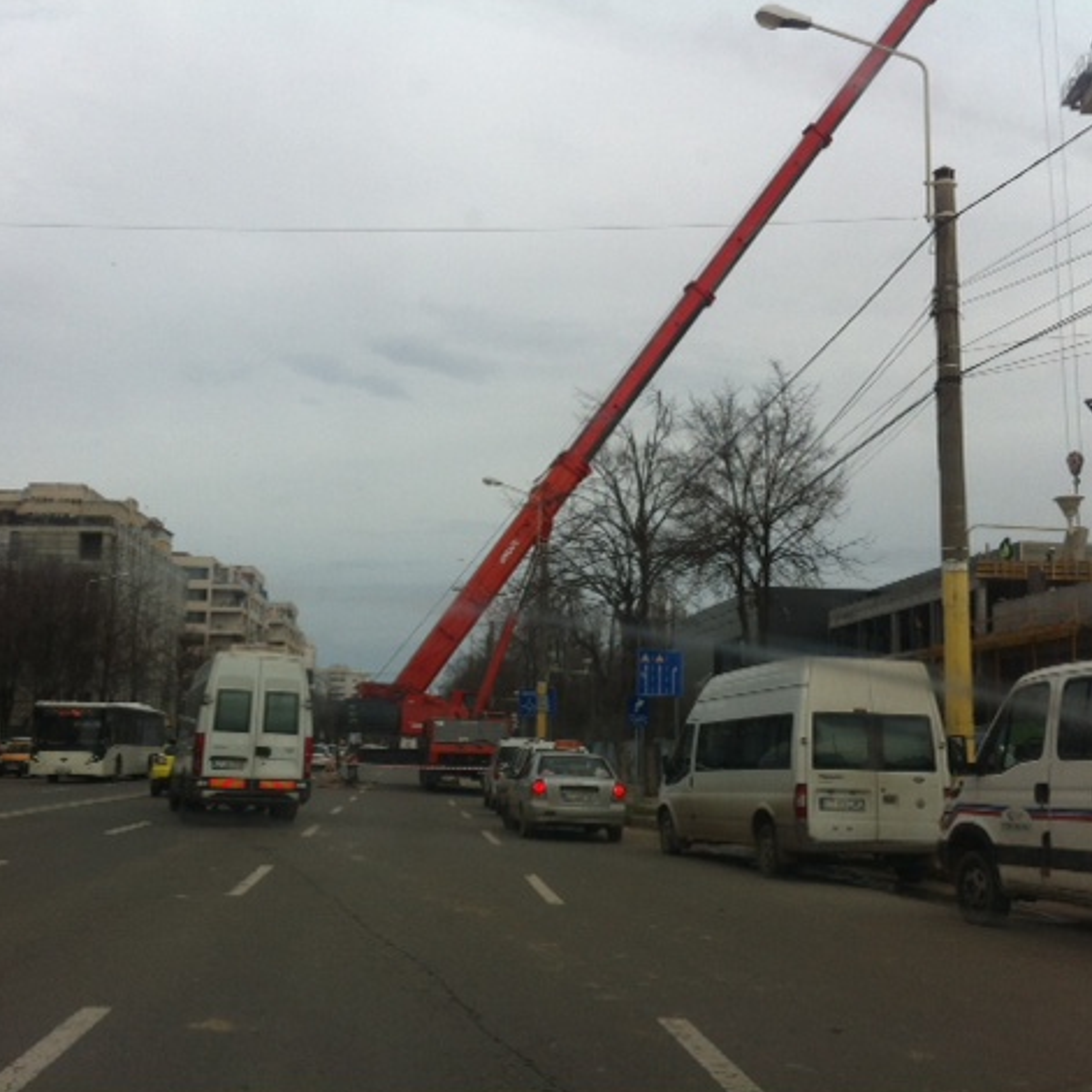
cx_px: 464
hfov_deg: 39.9
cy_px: 549
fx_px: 1499
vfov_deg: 40.0
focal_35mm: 42
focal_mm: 3.85
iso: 80
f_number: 2.8
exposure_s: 1/1077
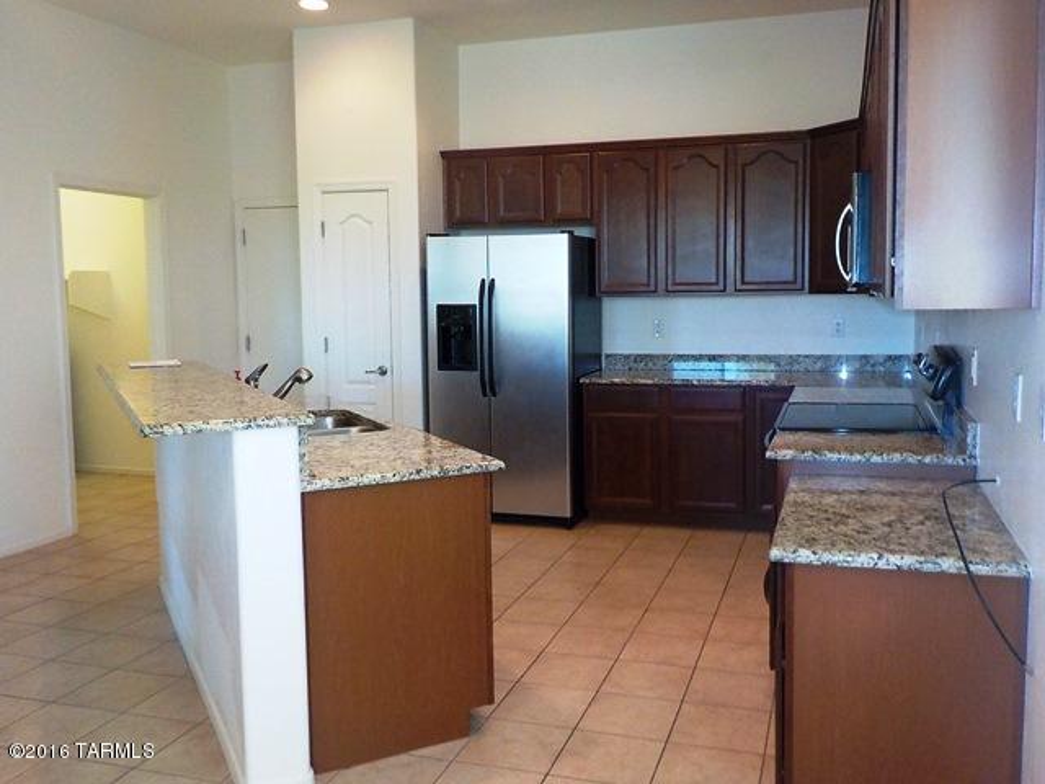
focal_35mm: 30
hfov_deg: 60.0
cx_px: 522
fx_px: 906
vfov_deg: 46.8
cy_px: 392
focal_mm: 4.1
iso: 320
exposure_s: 1/30
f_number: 3.3
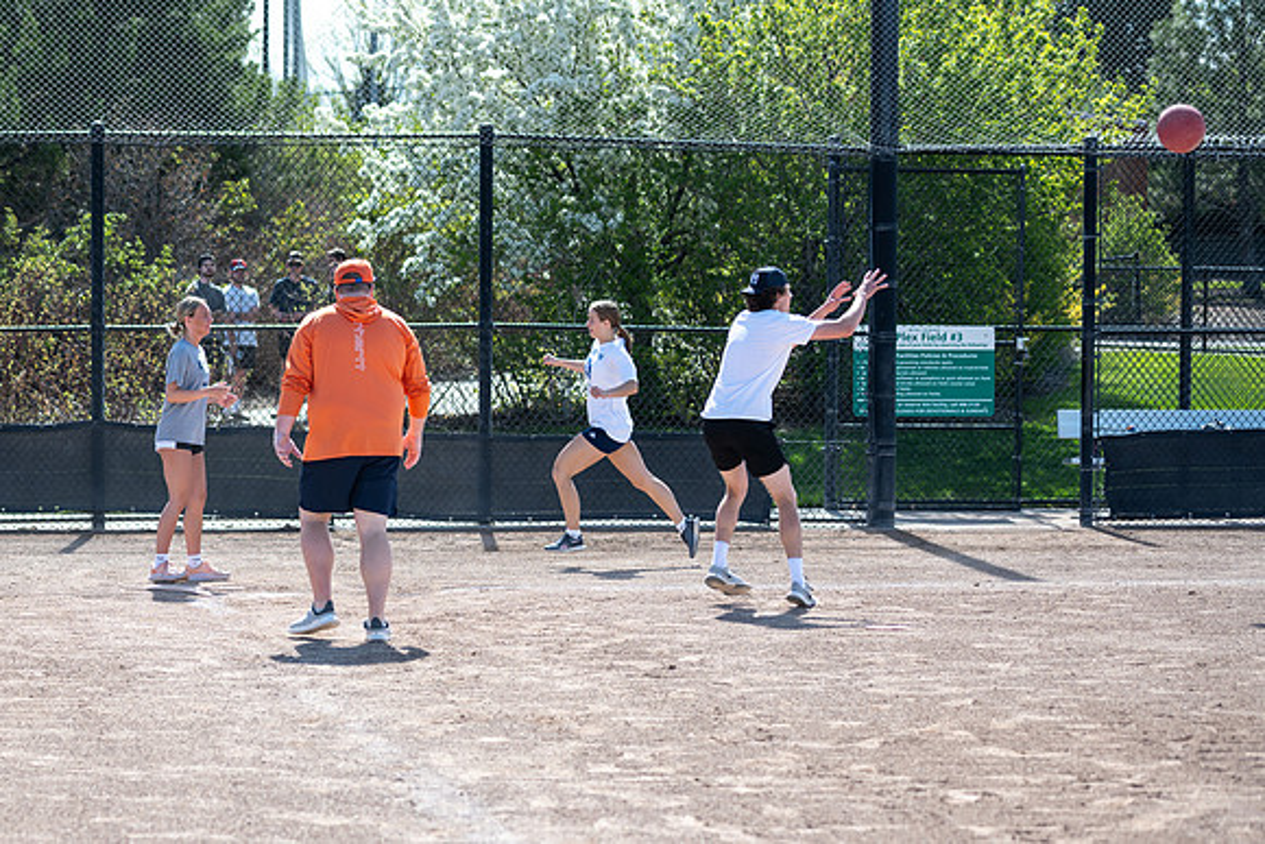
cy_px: 562
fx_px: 3676
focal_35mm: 105
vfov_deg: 13.1
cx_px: 324
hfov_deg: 19.4
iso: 100
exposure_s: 1/1250
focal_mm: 70
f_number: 2.8
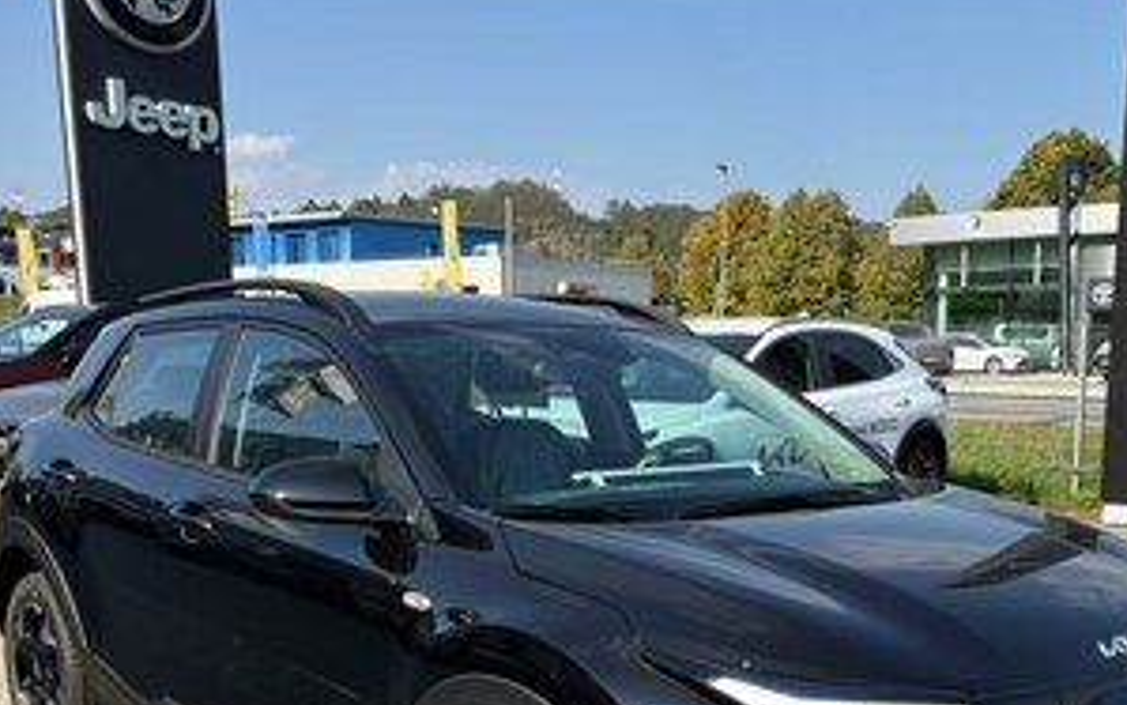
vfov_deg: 27.5
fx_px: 1382
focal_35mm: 45
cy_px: 637
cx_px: 671
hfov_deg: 44.1
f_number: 1.6
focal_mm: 5.96
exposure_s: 1/2283
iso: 50
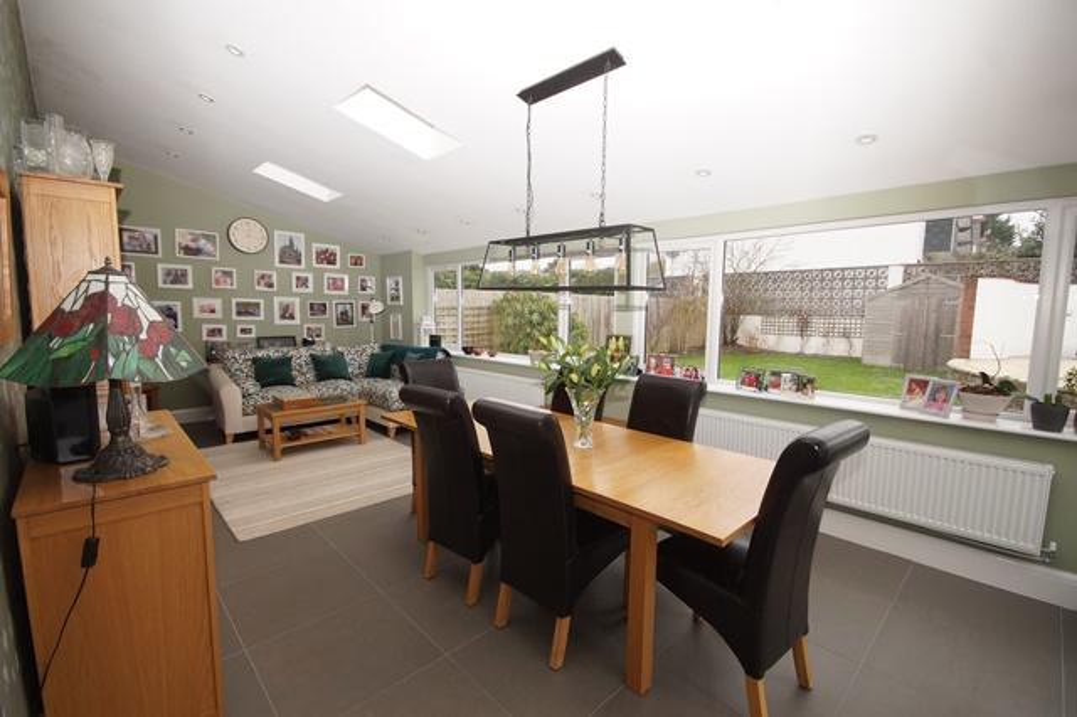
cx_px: 538
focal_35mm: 15
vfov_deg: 77.3
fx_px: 448
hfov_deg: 100.4
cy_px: 358
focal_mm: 10
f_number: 6.3
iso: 320
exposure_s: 1/60
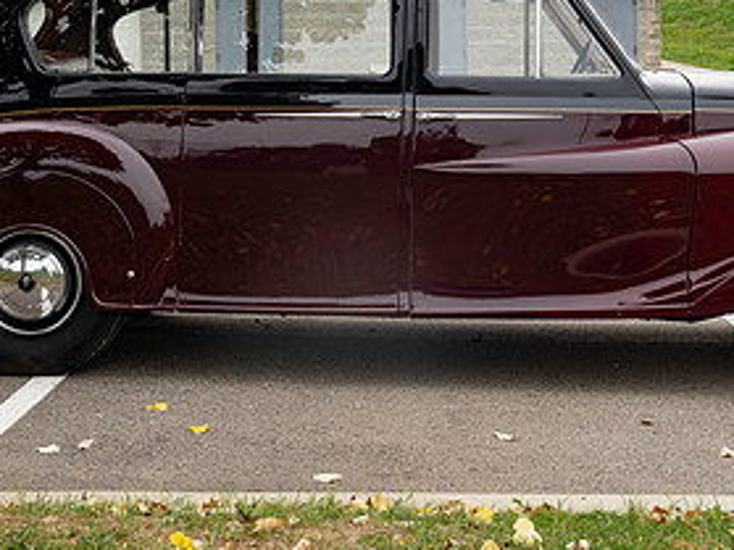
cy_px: 86
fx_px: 1568
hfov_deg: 26.3
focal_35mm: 74
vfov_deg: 19.6
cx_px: 405
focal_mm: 37
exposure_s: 1/125
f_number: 8
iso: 200
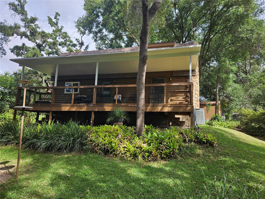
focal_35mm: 23
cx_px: 132
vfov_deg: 58.9
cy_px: 100
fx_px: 176
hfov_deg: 73.9
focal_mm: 5.4
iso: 25
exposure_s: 1/638
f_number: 1.8
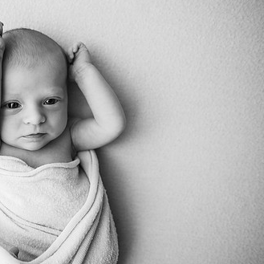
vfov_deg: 46.0
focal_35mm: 36
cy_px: 126
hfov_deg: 42.9
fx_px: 311
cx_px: 36
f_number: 2.8
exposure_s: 1/200
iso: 100
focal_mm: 24
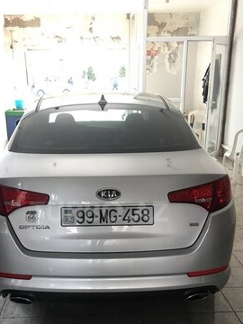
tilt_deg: -19.7
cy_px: 212
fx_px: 374
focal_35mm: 40
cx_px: 99
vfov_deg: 46.2
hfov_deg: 35.8
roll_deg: +0.7
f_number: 2.2
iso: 25
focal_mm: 4.15
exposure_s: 1/33
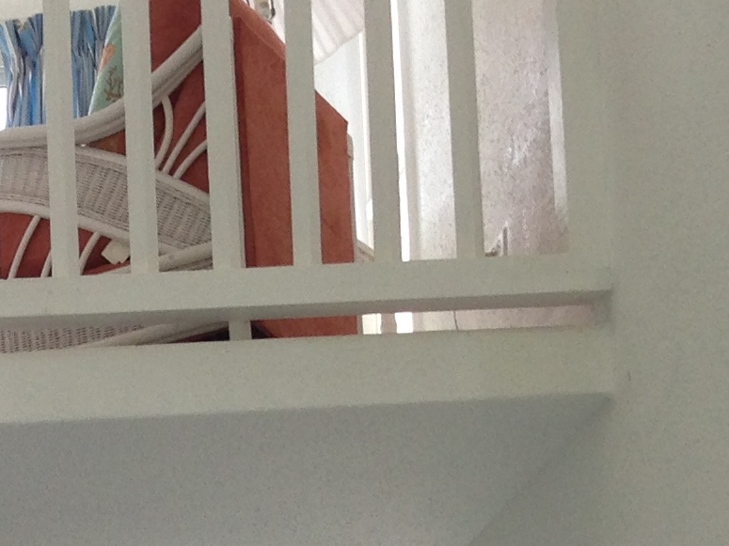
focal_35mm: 139
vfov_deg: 10.0
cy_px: 1007
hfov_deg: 13.1
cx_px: -508
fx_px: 2927
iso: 64
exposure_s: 1/120
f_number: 2.4
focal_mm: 4.12
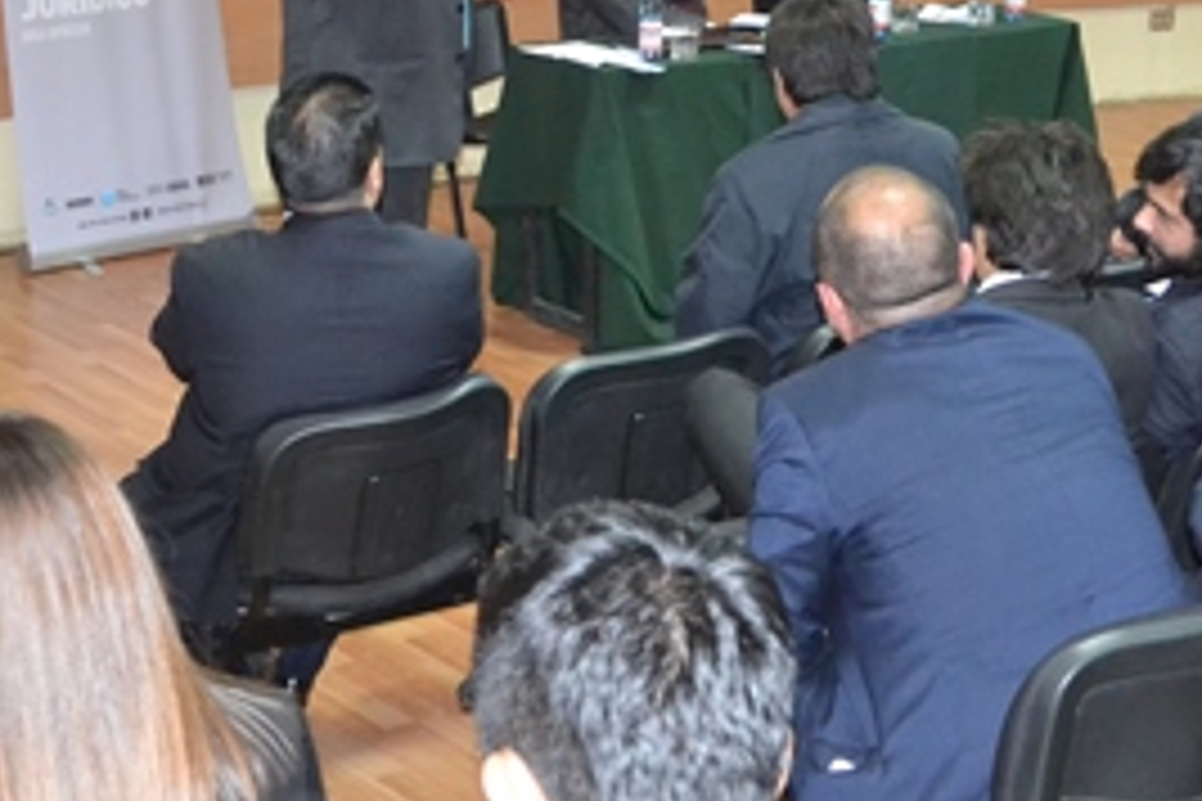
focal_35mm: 81
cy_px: 166
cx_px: 761
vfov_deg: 16.7
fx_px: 2704
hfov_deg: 25.0
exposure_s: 1/60
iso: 3200
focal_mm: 24
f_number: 4
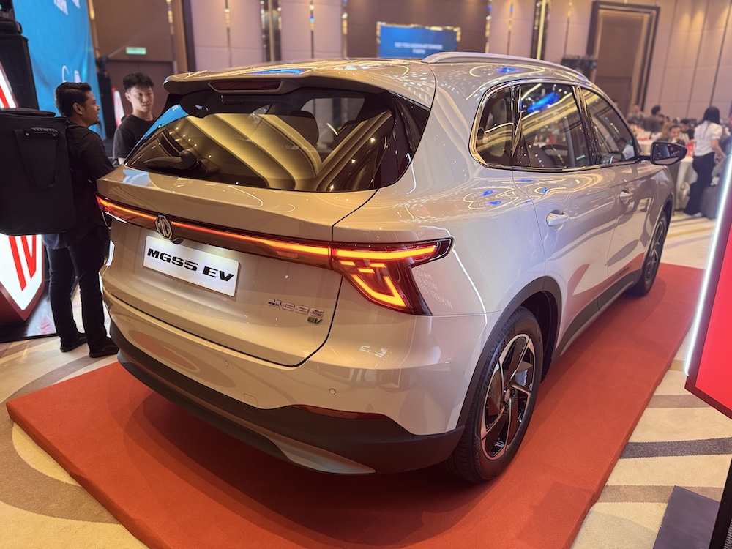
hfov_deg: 71.6
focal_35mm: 24
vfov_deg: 56.8
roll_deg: -0.2
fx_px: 508
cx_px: 366
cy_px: 274
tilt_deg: -18.2
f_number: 1.78
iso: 200
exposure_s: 1/70
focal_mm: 6.76
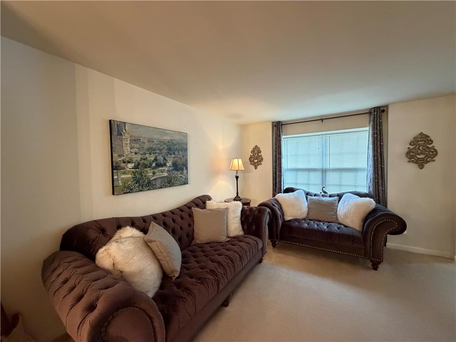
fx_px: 184
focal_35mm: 14
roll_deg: +1.4
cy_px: 171
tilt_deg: -2.1
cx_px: 228
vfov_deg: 85.7
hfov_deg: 102.1
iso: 800
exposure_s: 1/60
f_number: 2.2
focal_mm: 2.22
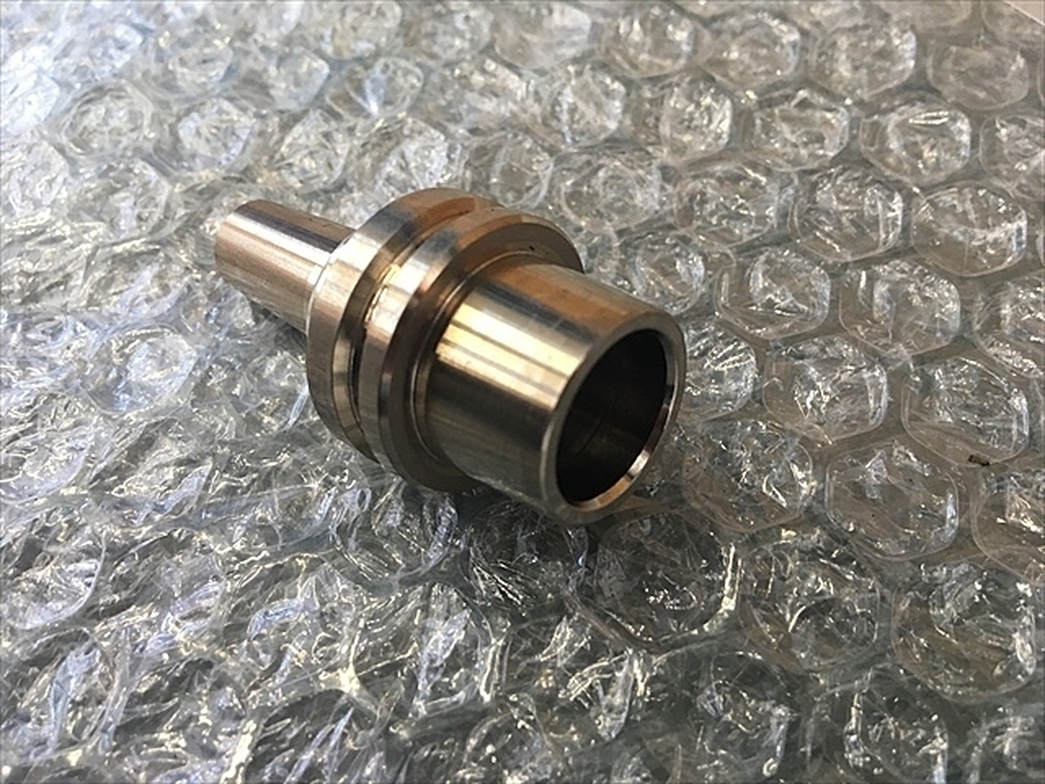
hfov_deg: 61.7
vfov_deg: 48.2
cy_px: 392
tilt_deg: -61.6
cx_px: 522
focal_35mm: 29
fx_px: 875
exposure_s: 1/30
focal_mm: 4.15
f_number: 2.2
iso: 80
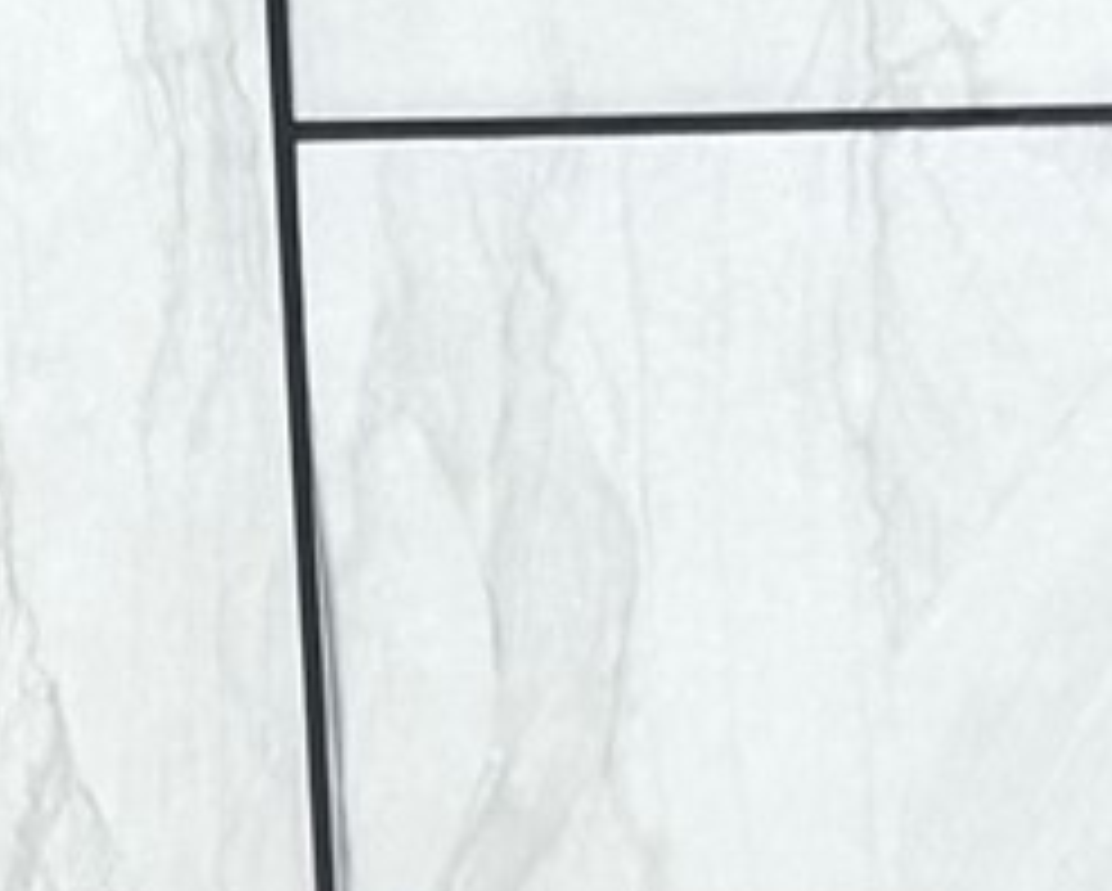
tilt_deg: -30.3
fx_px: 6390
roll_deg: +4.7
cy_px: 1030
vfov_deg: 7.9
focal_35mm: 194
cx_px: -135
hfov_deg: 9.8
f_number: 1.78
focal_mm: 6.76
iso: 80
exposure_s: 1/120
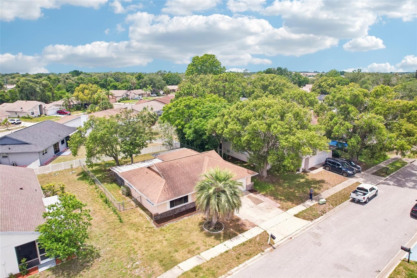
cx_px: 208
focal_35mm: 22
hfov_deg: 78.6
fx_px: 255
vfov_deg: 57.2
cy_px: 139
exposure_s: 1/1250
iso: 400
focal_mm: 8.4
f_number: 2.8
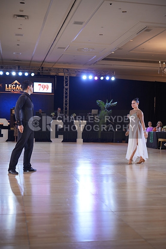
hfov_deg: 27.0
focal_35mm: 50
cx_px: 83
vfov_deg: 39.6
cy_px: 124
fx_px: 346
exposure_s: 1/500
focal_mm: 50
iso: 640
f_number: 2
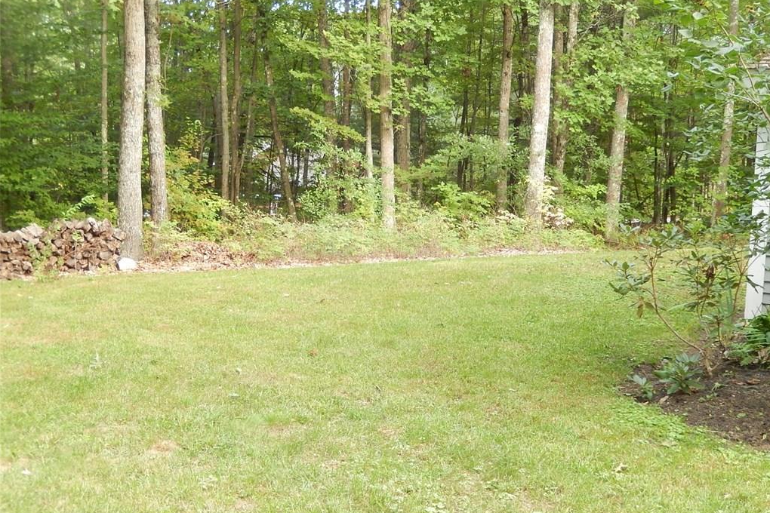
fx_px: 1005
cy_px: 275
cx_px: 386
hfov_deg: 41.9
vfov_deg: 28.6
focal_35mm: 47
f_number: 4.3
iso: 320
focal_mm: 8.1
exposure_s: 1/30
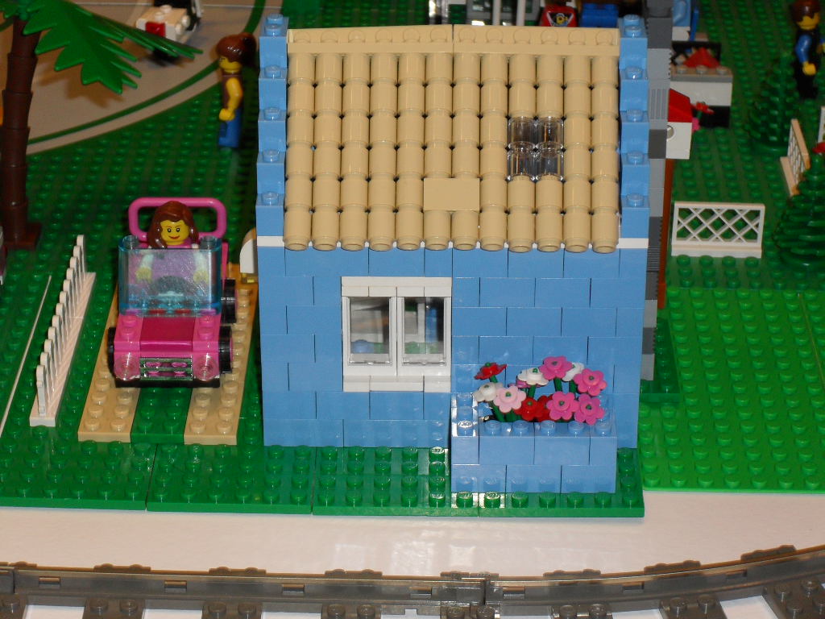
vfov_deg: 14.1
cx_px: 412
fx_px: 2502
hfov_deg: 18.7
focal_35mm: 105
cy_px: 310
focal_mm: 18.9
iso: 200
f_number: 5.8
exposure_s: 1/60
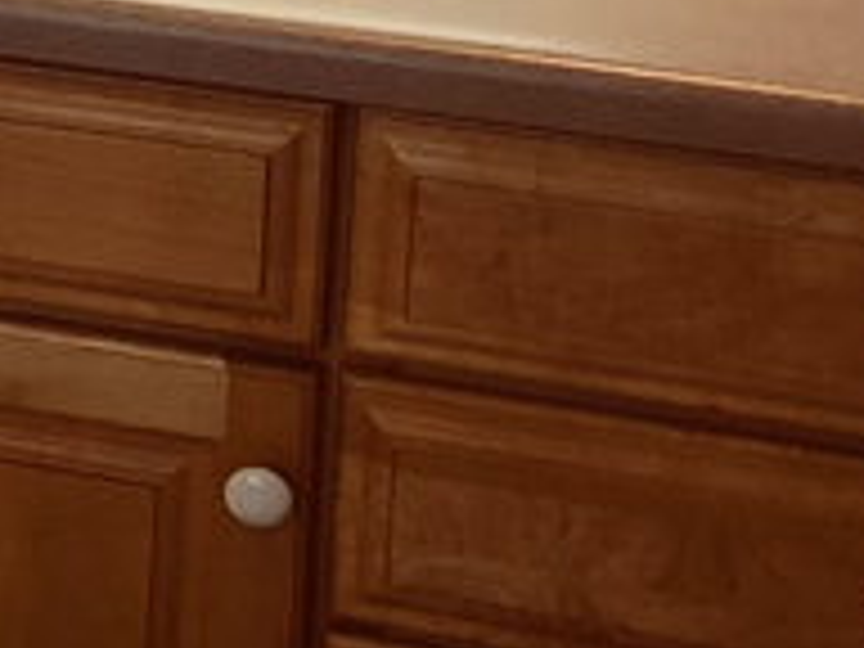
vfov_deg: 9.5
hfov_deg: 11.4
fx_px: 3719
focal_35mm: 149
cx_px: -1084
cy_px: -540
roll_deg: +1.7
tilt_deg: -11.6
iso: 40
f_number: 1.8
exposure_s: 1/17
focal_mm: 4
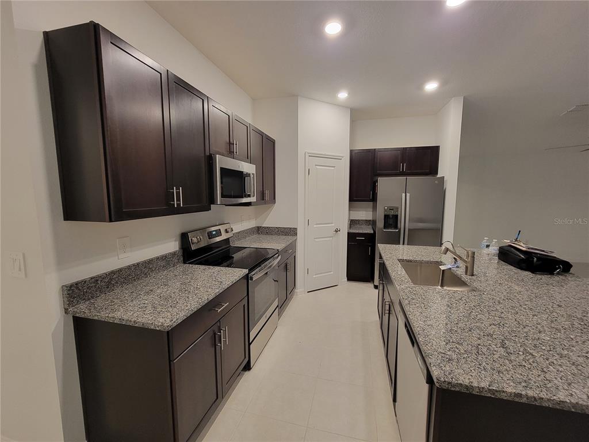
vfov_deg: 89.9
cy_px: 221
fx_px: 221
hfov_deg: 106.2
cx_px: 294
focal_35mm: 13
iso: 320
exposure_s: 1/60
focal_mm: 2.2
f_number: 2.2
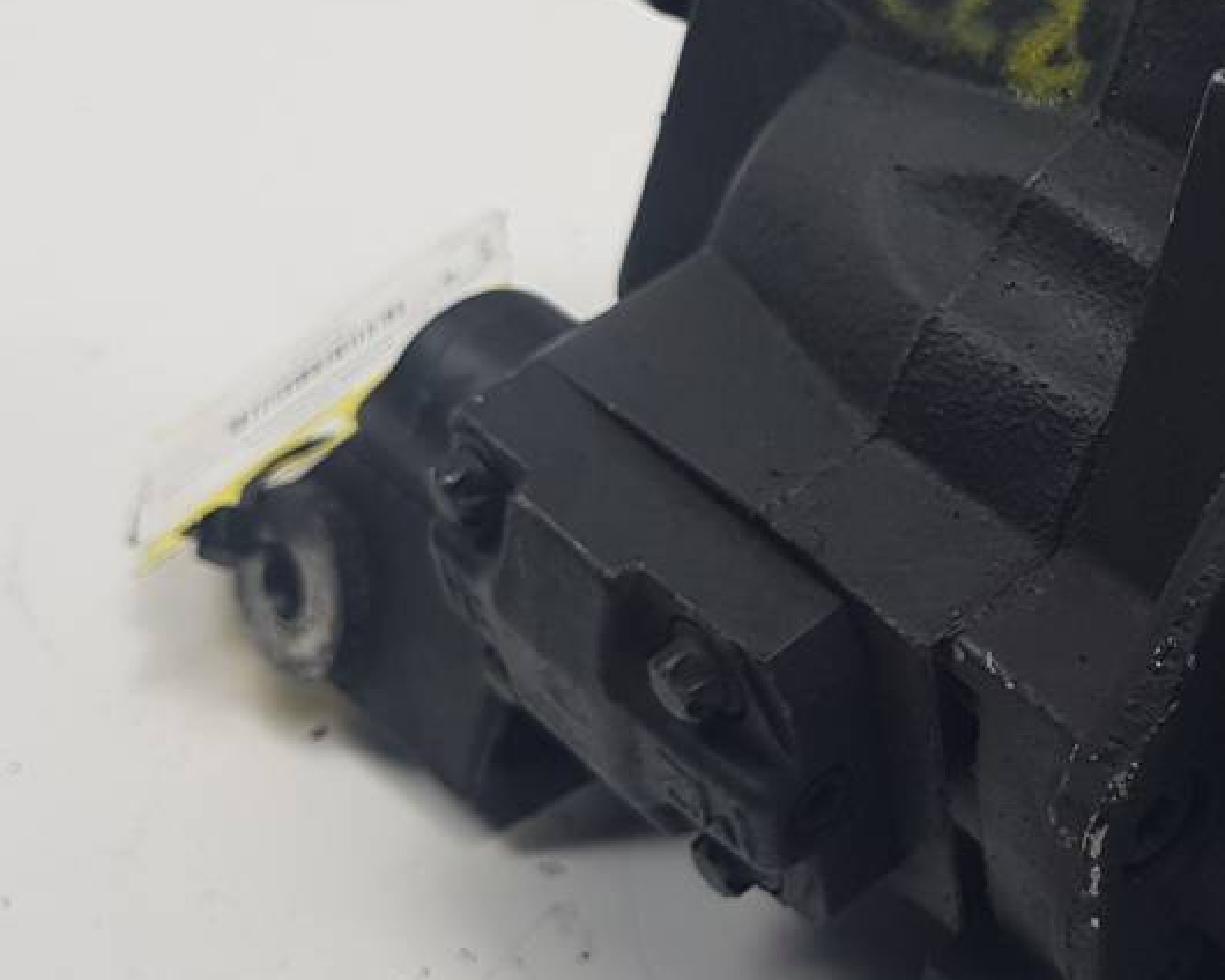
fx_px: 2502
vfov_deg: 22.1
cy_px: 402
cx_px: 1220
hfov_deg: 26.1
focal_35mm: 69
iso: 40
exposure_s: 1/362
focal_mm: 4.2
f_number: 1.7
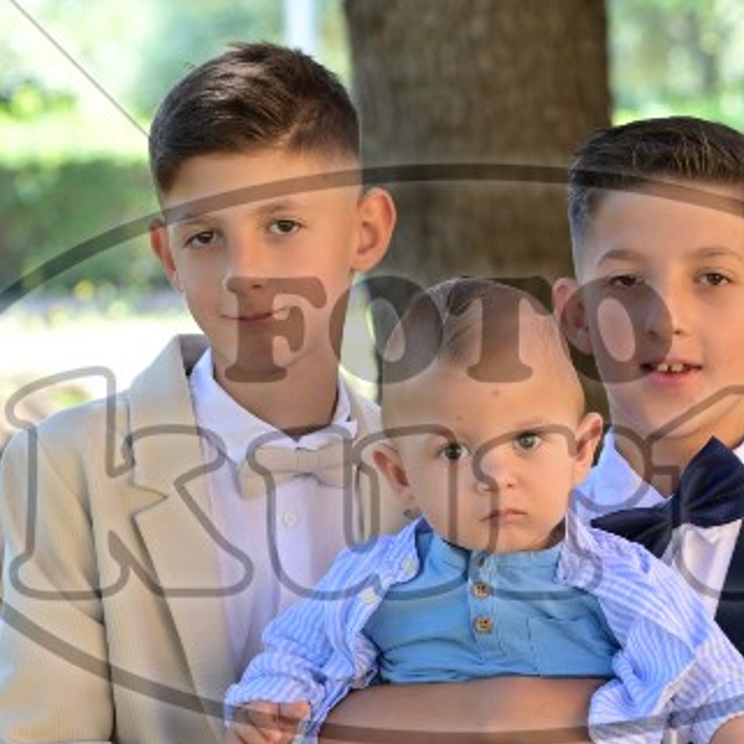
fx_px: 4596
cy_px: 458
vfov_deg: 9.3
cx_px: 468
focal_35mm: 189
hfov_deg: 9.3
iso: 640
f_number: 6.3
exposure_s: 1/160
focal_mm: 110
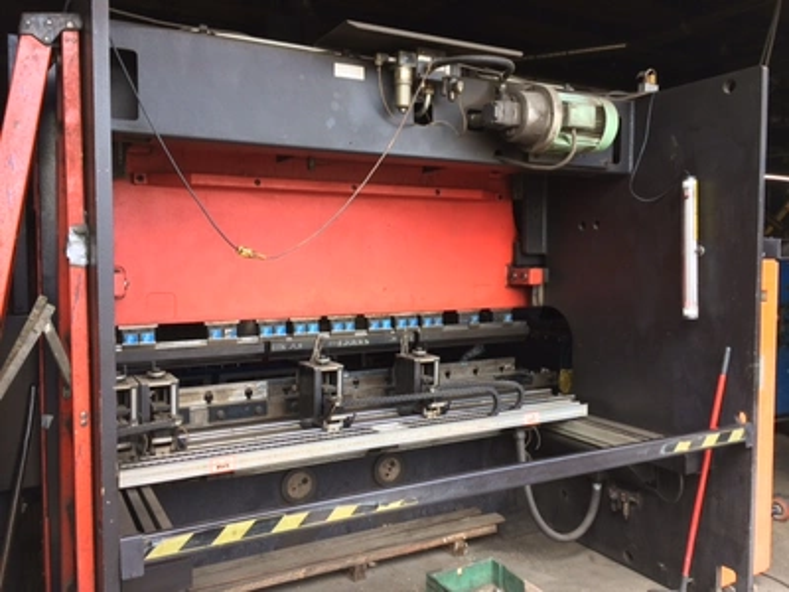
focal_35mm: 29
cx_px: 394
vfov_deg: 48.2
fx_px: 661
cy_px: 296
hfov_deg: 61.7
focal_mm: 4.15
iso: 50
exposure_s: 1/120
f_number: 2.2
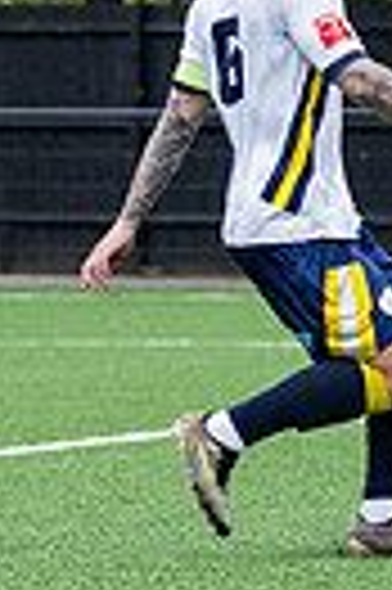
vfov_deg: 3.7
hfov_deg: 2.4
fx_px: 9088
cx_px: 1427
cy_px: -158
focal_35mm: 555
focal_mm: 86
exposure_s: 1/2000
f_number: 4
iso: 500
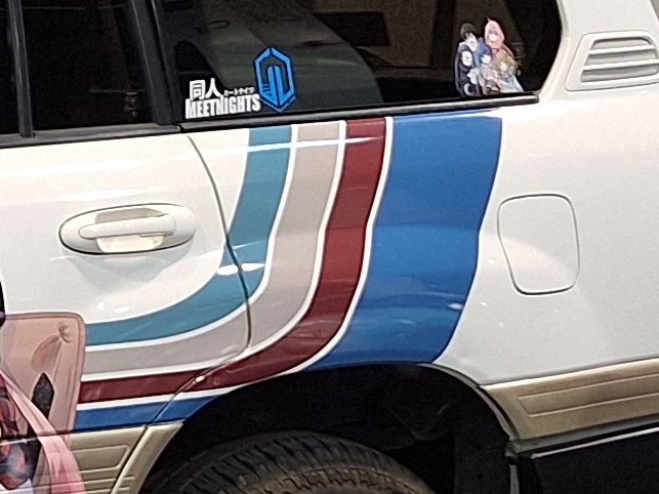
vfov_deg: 10.2
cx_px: -763
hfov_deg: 11.7
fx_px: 2779
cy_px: 326
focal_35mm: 146
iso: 64
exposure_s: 1/40
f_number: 1.8
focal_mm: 5.54
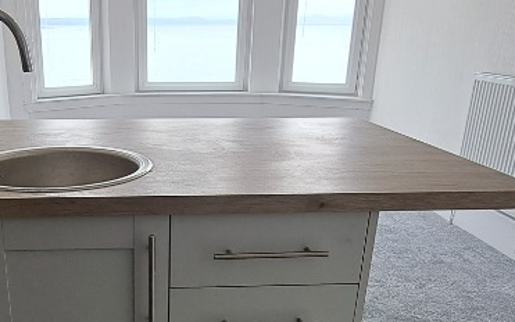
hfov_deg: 49.8
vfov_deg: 32.9
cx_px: 140
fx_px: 533
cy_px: 242
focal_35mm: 38
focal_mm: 1.74
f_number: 2.2
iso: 50
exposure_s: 1/50
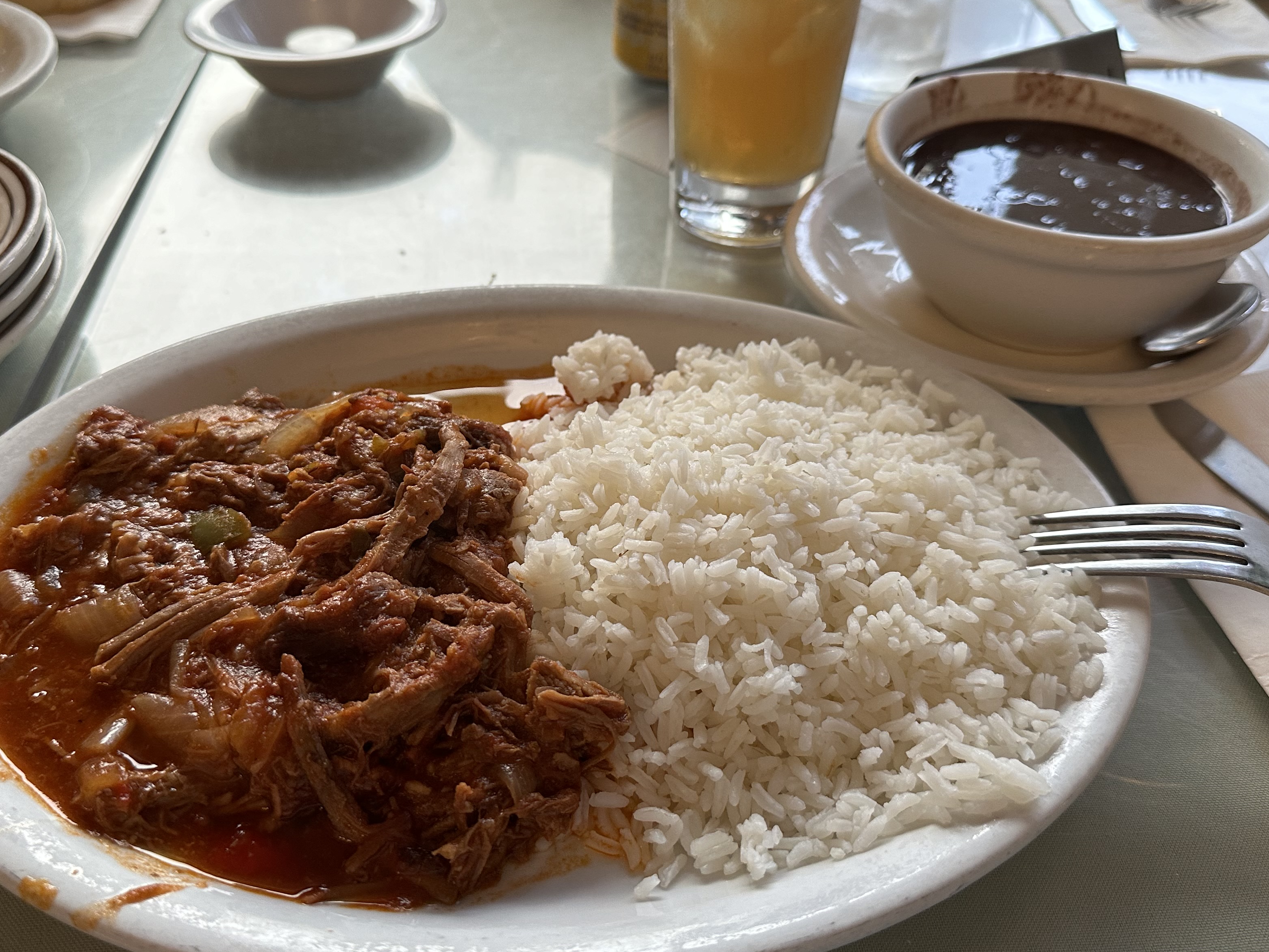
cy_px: 454
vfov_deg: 45.4
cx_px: 611
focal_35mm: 31
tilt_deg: -40.7
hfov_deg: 58.3
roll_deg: -1.0
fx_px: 1136
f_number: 1.78
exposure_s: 1/120
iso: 200
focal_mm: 6.86
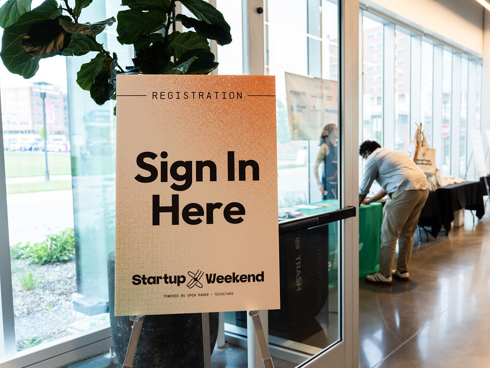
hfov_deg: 51.8
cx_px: 318
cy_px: 191
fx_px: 495
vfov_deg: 40.7
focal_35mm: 35
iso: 160
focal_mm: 28
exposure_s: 1/125
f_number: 3.2
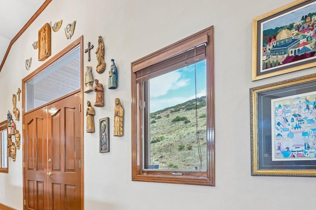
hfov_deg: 77.5
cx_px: 123
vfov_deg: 54.2
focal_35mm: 22
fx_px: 193
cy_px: 161
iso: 400
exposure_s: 1/15
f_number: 10
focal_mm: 14
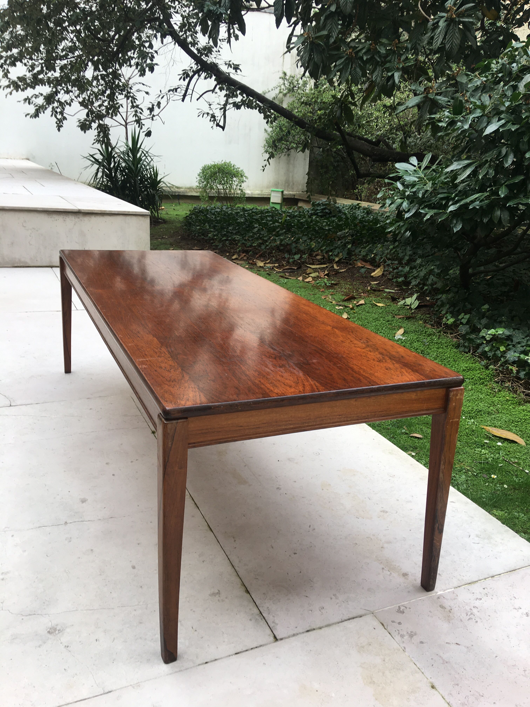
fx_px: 592
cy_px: 354
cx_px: 265
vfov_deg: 61.7
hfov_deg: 48.2
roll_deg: -3.5
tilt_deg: -14.8
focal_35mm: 29
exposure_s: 1/121
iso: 25
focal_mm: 4.15
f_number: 2.2
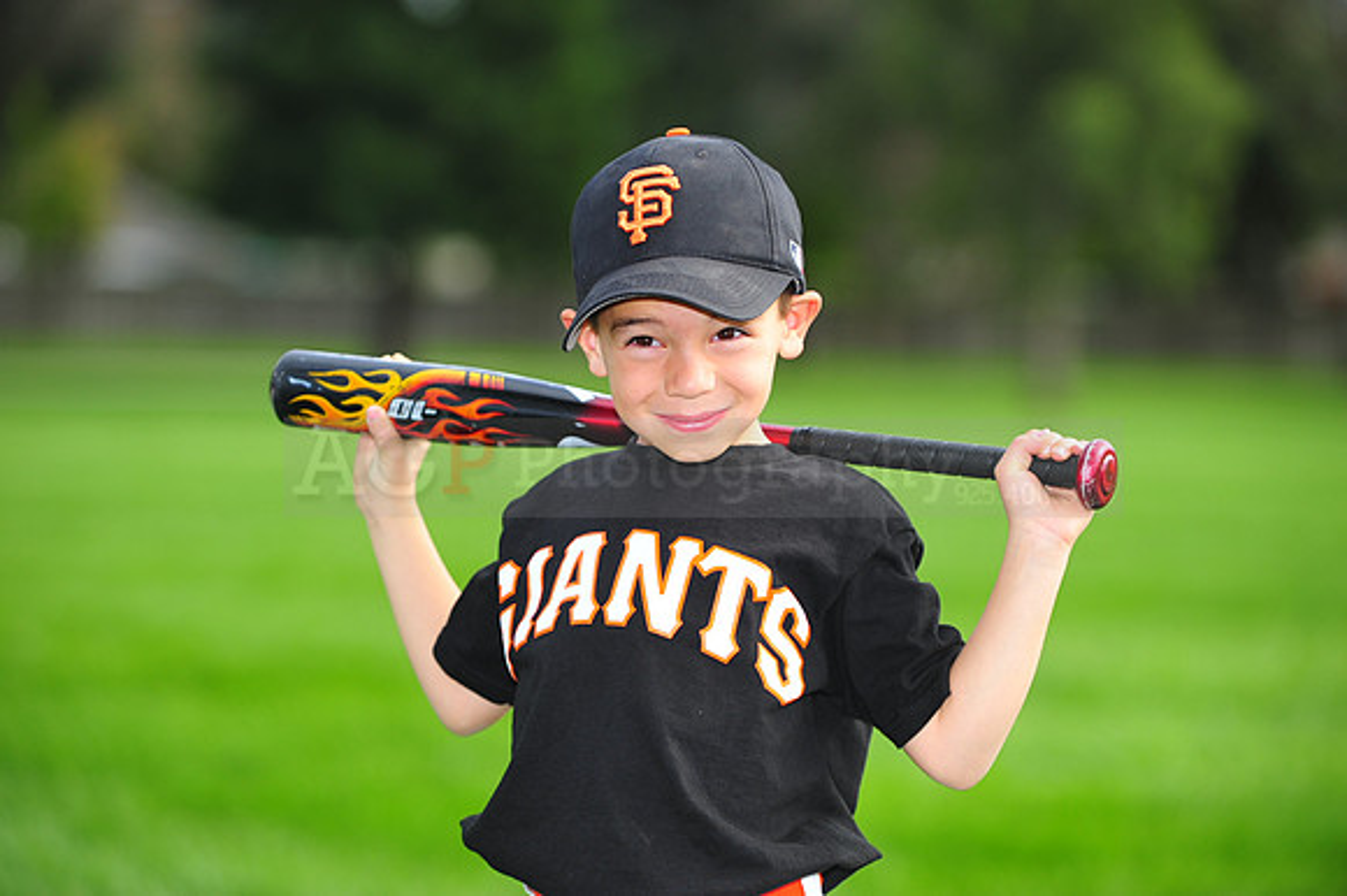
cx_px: 674
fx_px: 7479
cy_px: 448
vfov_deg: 6.9
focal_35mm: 200
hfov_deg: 10.3
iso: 400
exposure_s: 1/1250
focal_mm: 200
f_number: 4
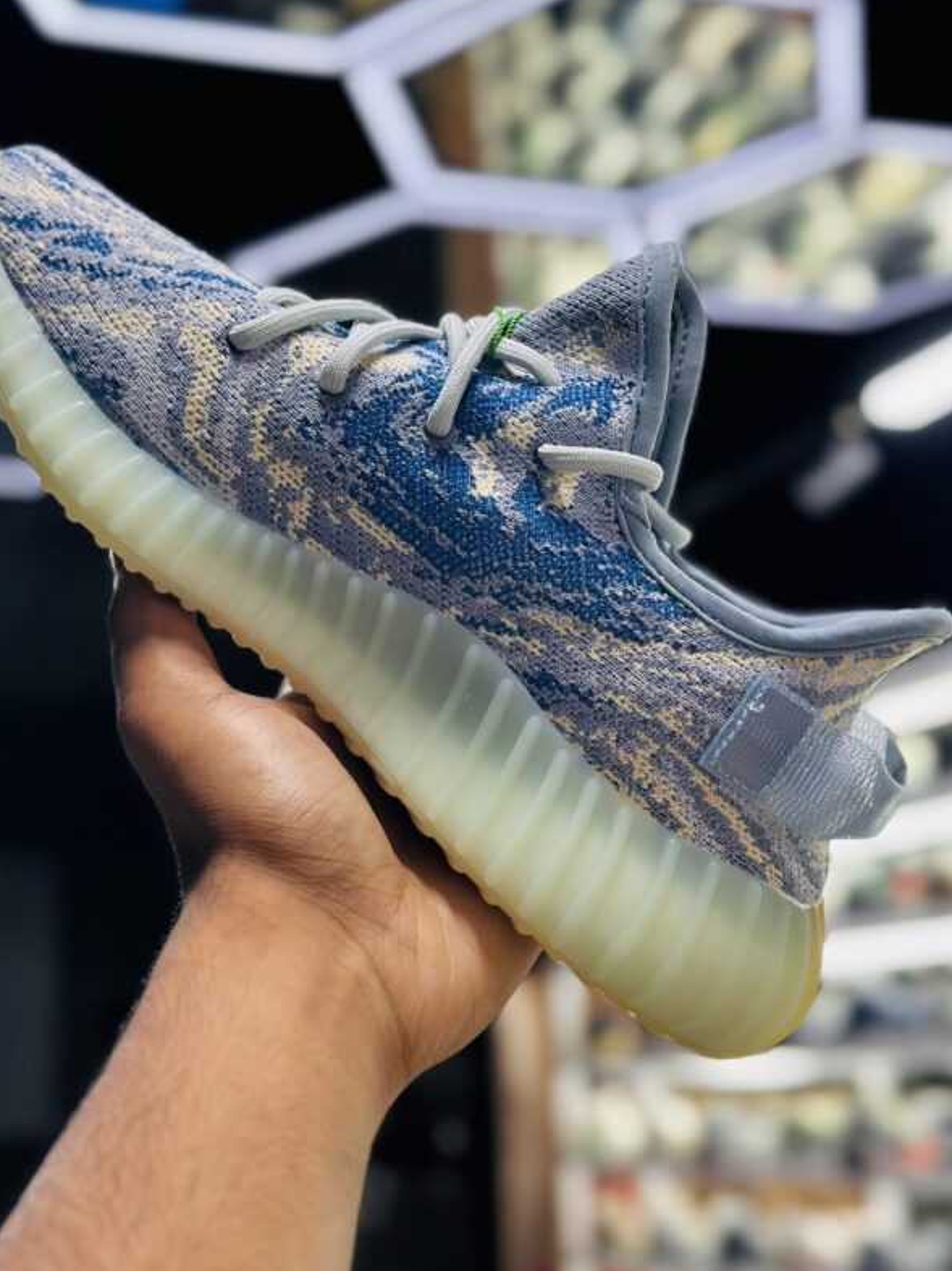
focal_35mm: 57
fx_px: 2091
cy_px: 636
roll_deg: +0.7
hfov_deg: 25.6
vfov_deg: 33.8
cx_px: 459
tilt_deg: +13.6
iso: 80
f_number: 1.78
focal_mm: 6.86
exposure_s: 1/100
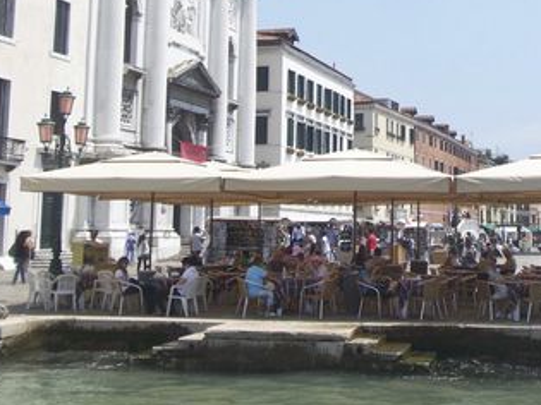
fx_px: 969
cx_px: 376
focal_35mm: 62
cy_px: 106
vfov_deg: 23.4
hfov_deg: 30.9
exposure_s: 1/640
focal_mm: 6.4
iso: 64
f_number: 3.9
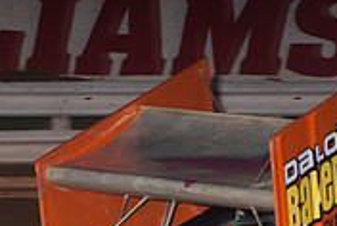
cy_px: 257
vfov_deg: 3.5
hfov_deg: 5.2
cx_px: 278
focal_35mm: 395
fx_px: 3704
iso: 200
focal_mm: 80
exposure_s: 1/400
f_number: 4
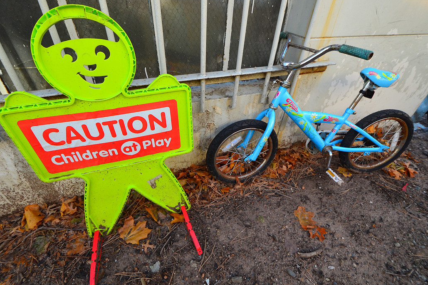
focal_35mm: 16
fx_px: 190
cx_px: 201
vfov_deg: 73.7
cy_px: 141
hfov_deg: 96.6
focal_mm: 10
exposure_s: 1/160
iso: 640
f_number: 6.3
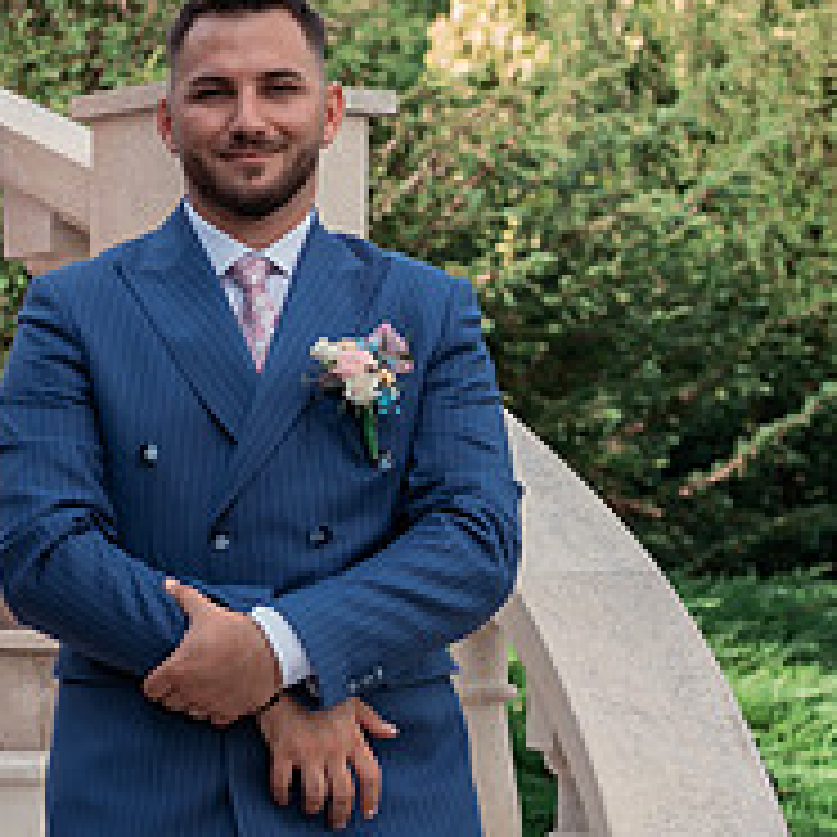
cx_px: -292
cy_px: 458
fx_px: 4103
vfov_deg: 11.6
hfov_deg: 11.3
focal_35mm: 150
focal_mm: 45
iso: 160
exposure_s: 1/500
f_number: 3.2
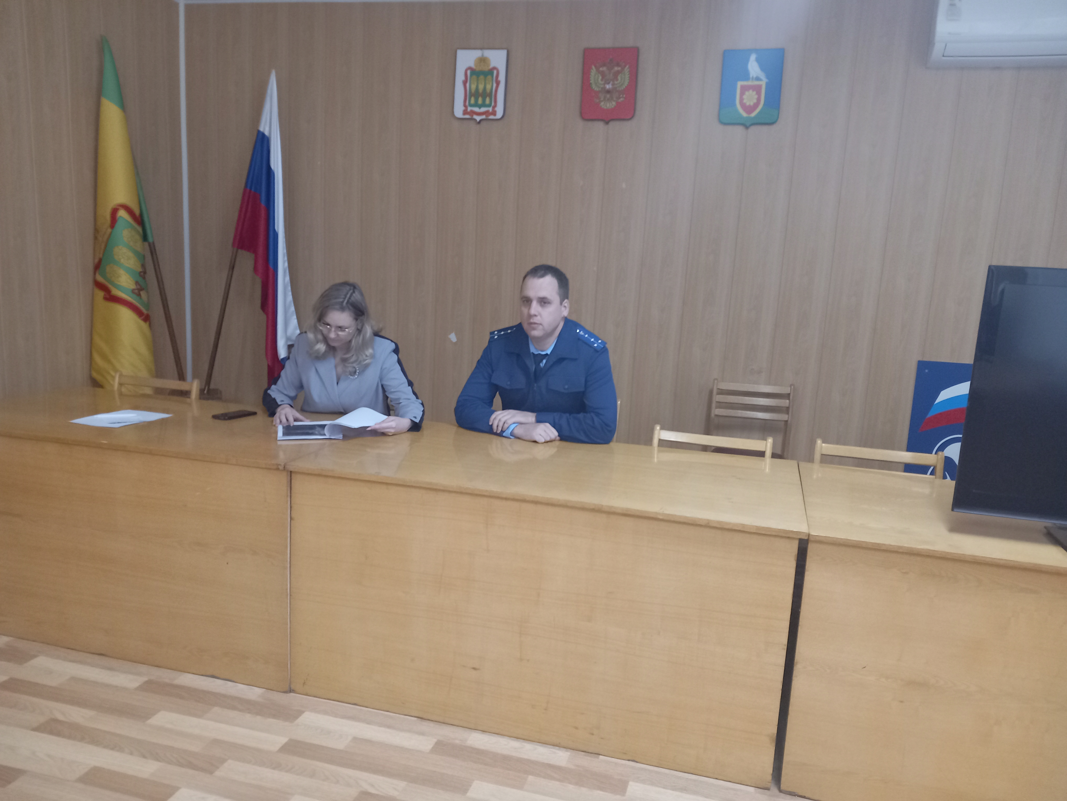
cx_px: 534
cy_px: 400
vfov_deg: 51.4
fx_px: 832
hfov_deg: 65.3
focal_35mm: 27
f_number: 1.8
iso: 400
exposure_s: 1/25
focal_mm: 4
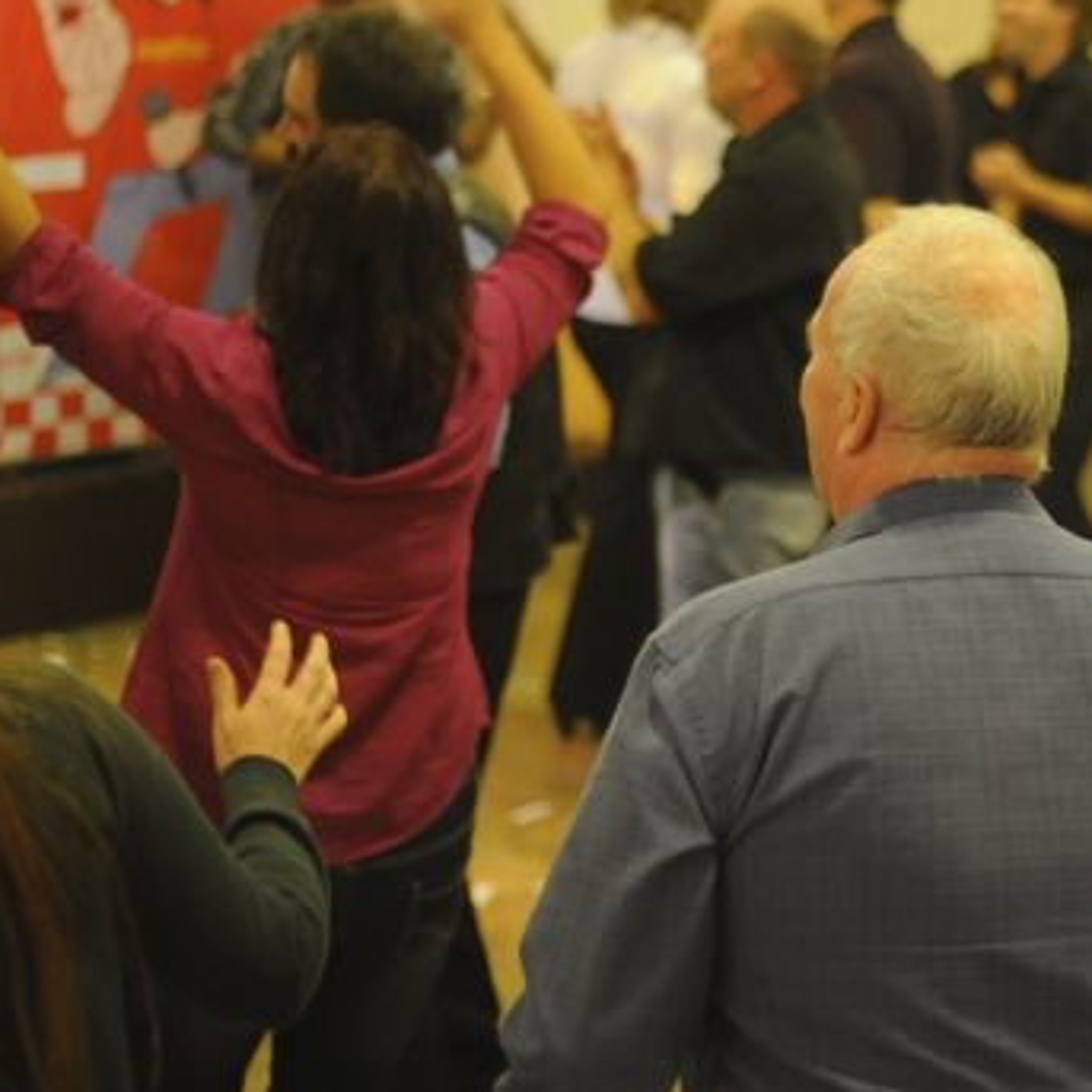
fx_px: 3533
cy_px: 330
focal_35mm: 99
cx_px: 984
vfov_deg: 17.5
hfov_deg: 17.3
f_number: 1.8
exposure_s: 1/100
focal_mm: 50
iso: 3600
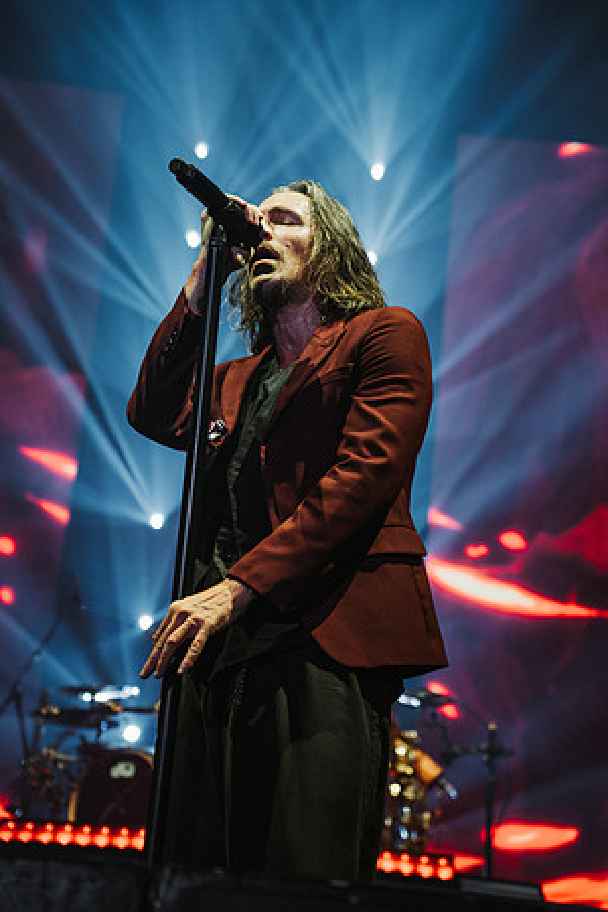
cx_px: 304
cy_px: 456
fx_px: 1748
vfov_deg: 29.2
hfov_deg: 19.7
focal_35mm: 69
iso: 1600
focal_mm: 69
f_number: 4
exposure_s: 1/250
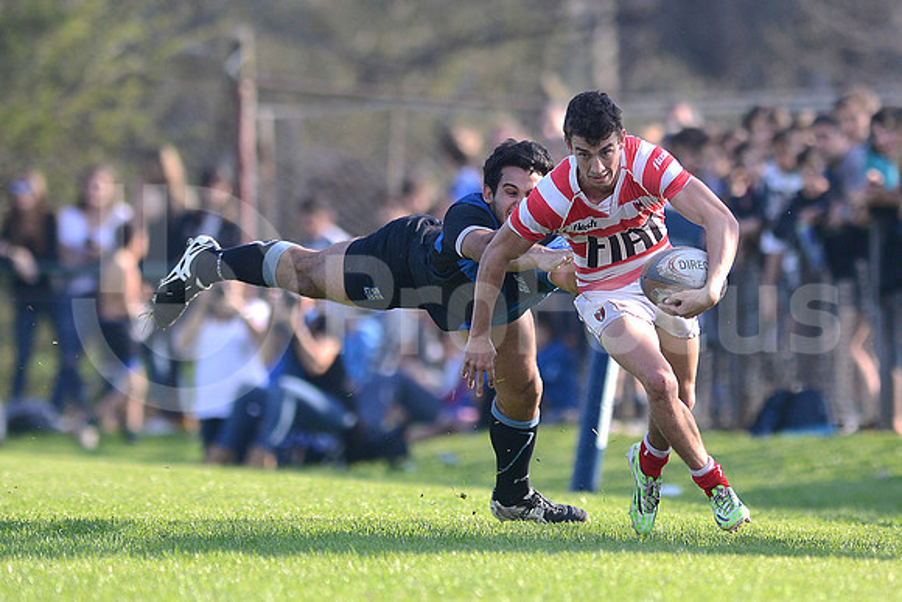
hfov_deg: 4.9
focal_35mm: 420
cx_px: 451
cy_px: 301
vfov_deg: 3.3
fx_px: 10525
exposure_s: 1/1600
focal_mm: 420
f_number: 4
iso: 560
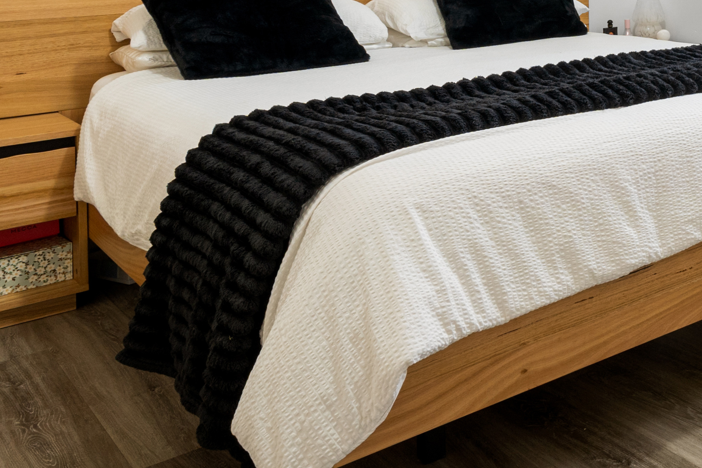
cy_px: -83
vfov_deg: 25.0
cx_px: 863
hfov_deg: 32.5
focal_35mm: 49
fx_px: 955
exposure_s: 1.3
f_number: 9
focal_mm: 14
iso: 500
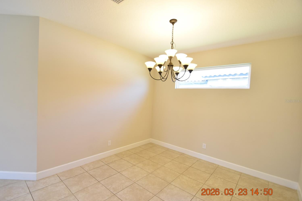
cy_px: 101
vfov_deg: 73.7
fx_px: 134
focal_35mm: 16
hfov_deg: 96.6
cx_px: 142
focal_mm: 10
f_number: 3.5
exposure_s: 1/125
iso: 800
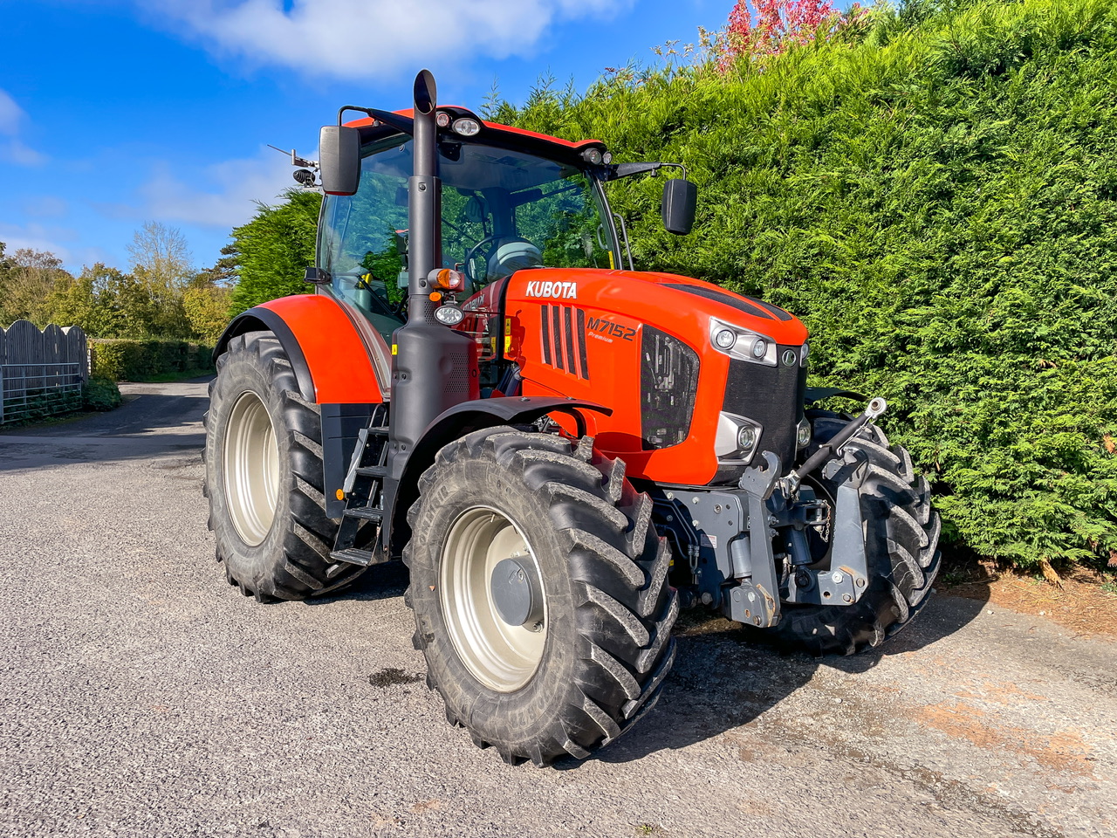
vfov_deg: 53.1
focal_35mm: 26
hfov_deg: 67.3
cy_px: 419
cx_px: 558
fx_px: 839
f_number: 1.6
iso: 50
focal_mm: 4.2
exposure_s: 1/2900
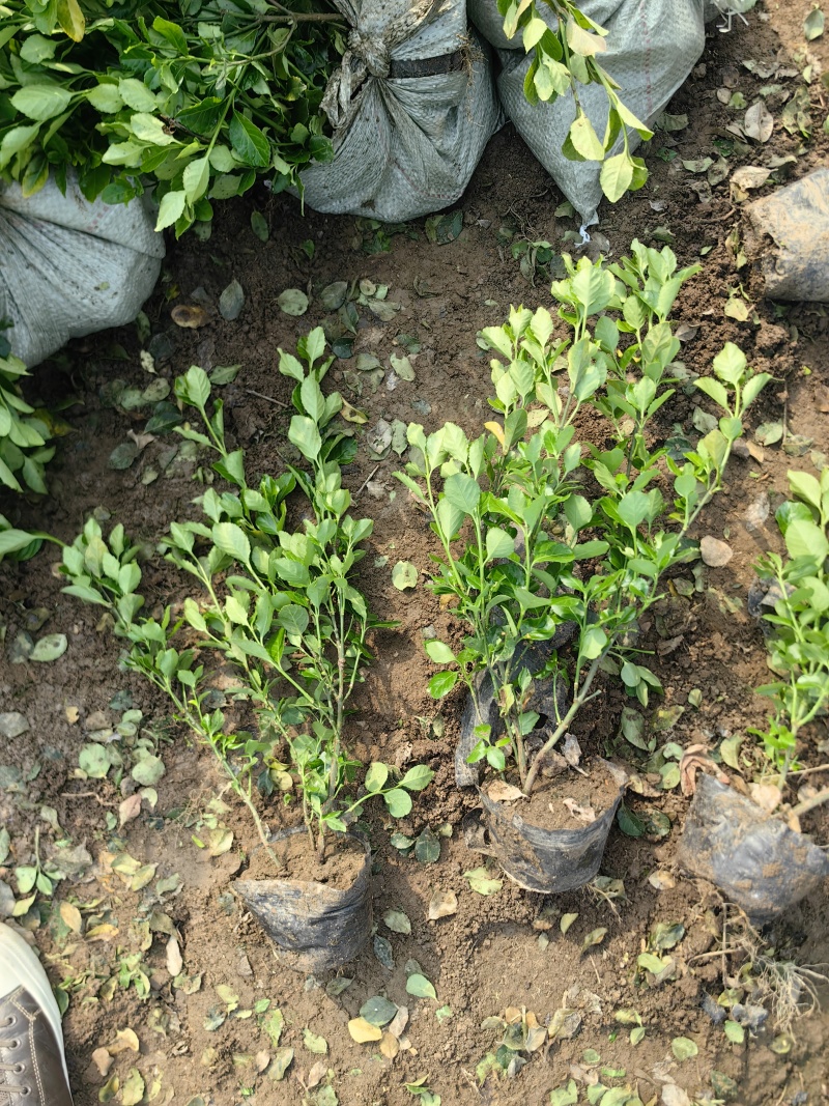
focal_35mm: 27
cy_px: 553
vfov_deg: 65.3
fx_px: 862
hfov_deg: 51.3
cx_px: 414
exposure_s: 1/847
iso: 50
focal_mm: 5.75
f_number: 2
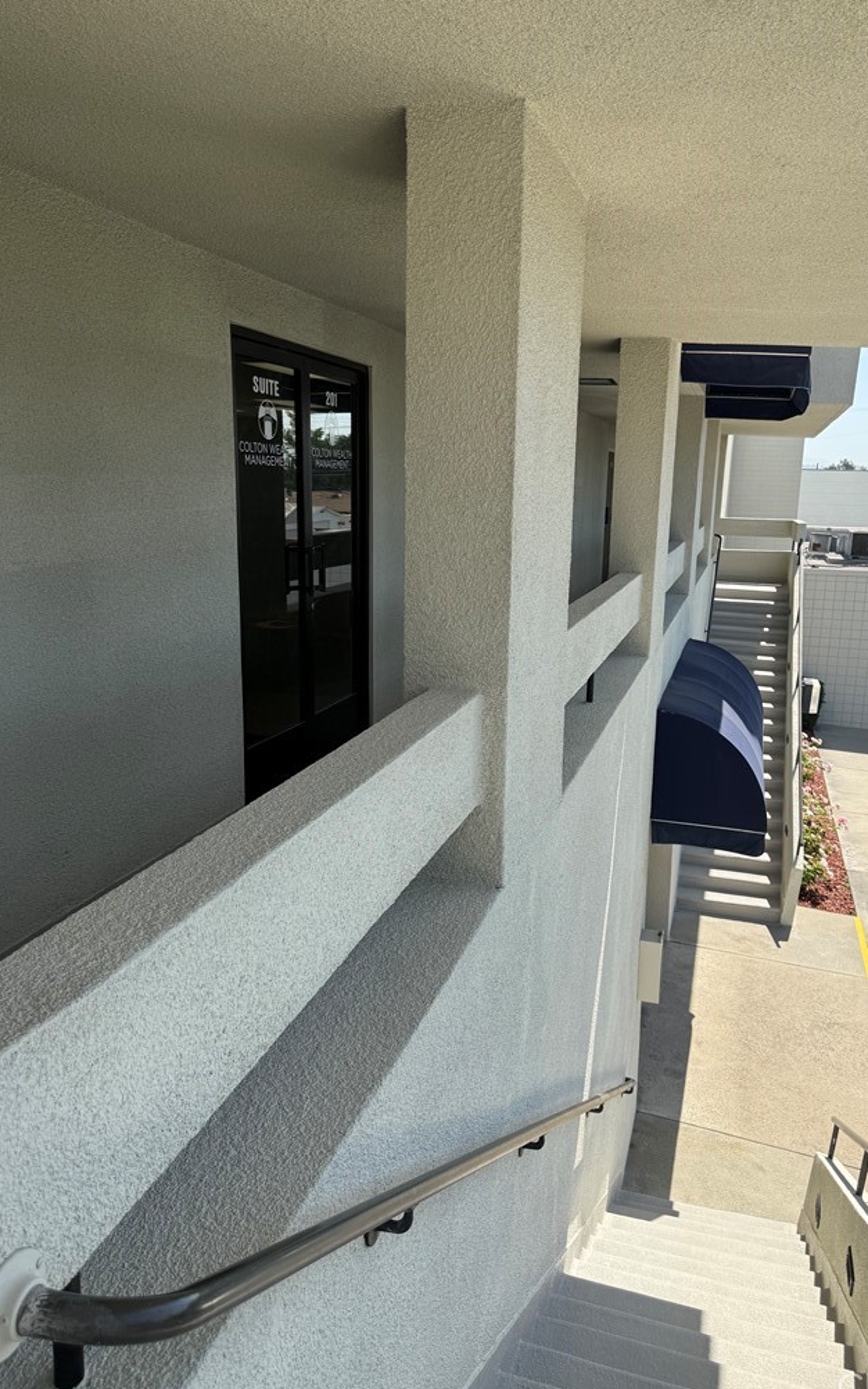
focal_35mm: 26
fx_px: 984
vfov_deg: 70.4
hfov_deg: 47.4
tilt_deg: -11.3
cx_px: 505
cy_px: 696
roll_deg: -1.6
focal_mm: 6.76
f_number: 1.78
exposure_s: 1/3145
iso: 80
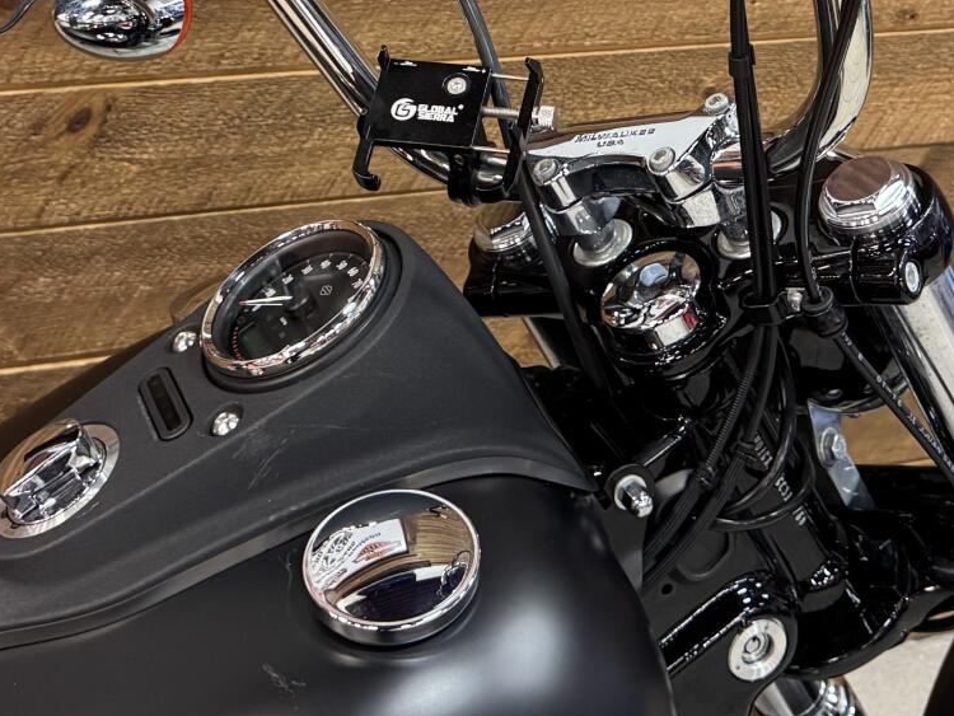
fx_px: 1764
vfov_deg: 21.7
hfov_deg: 30.3
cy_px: -83
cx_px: 502
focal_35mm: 64
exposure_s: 1/60
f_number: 1.78
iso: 400
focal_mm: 6.76
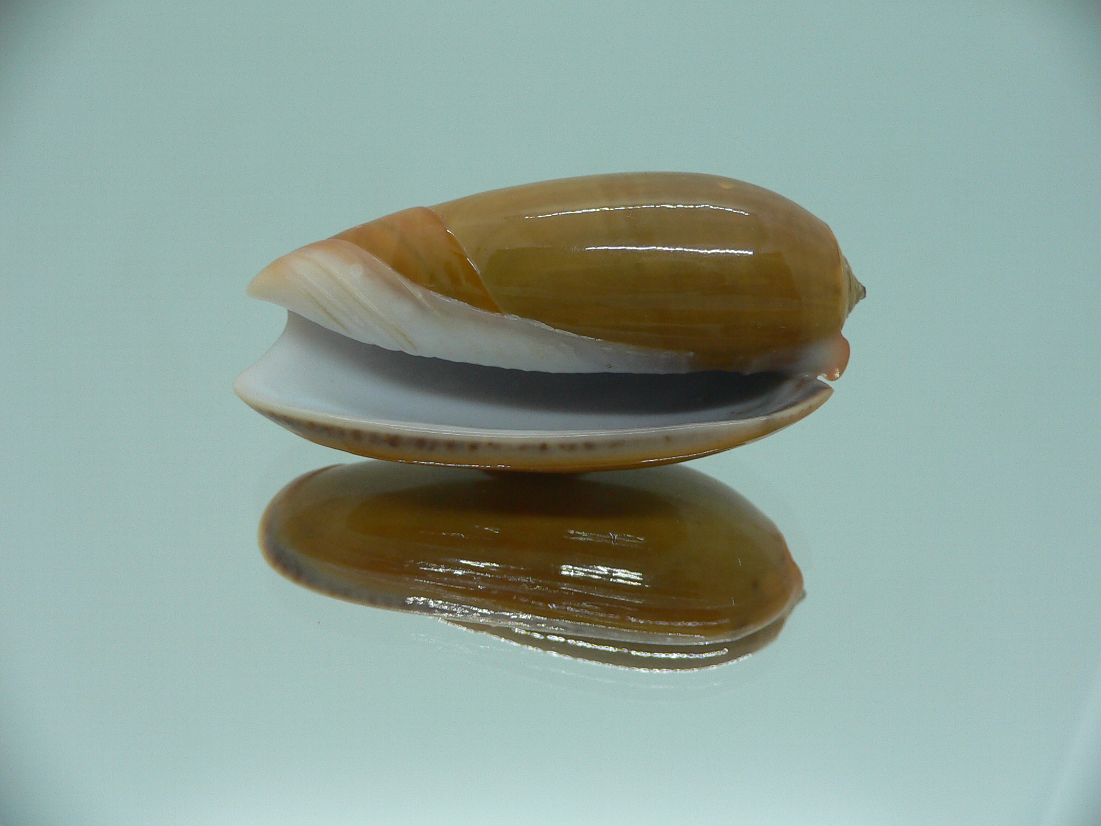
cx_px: 550
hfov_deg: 52.6
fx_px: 1113
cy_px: 413
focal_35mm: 35
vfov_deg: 40.7
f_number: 2.8
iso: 80
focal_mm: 4.6
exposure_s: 1/60
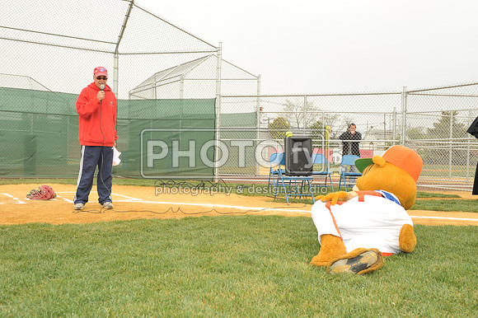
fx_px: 531
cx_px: 239
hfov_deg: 48.5
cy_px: 159
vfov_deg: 33.4
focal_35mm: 40
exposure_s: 1/250
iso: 400
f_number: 8
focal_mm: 40
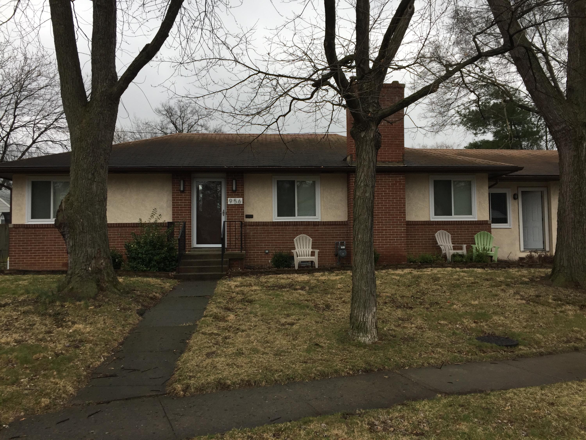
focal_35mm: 29
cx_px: 293
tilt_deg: +2.0
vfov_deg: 48.2
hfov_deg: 61.7
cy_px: 220
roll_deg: -0.2
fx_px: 491
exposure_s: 1/638
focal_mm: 4.15
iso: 32
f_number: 2.2
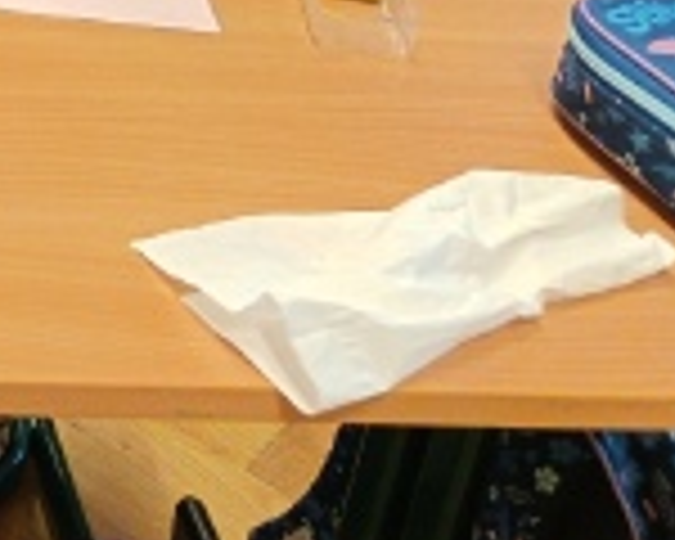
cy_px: -238
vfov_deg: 18.4
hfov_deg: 21.2
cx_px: -351
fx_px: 1498
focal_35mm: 75
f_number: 1.75
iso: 2886
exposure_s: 1/100
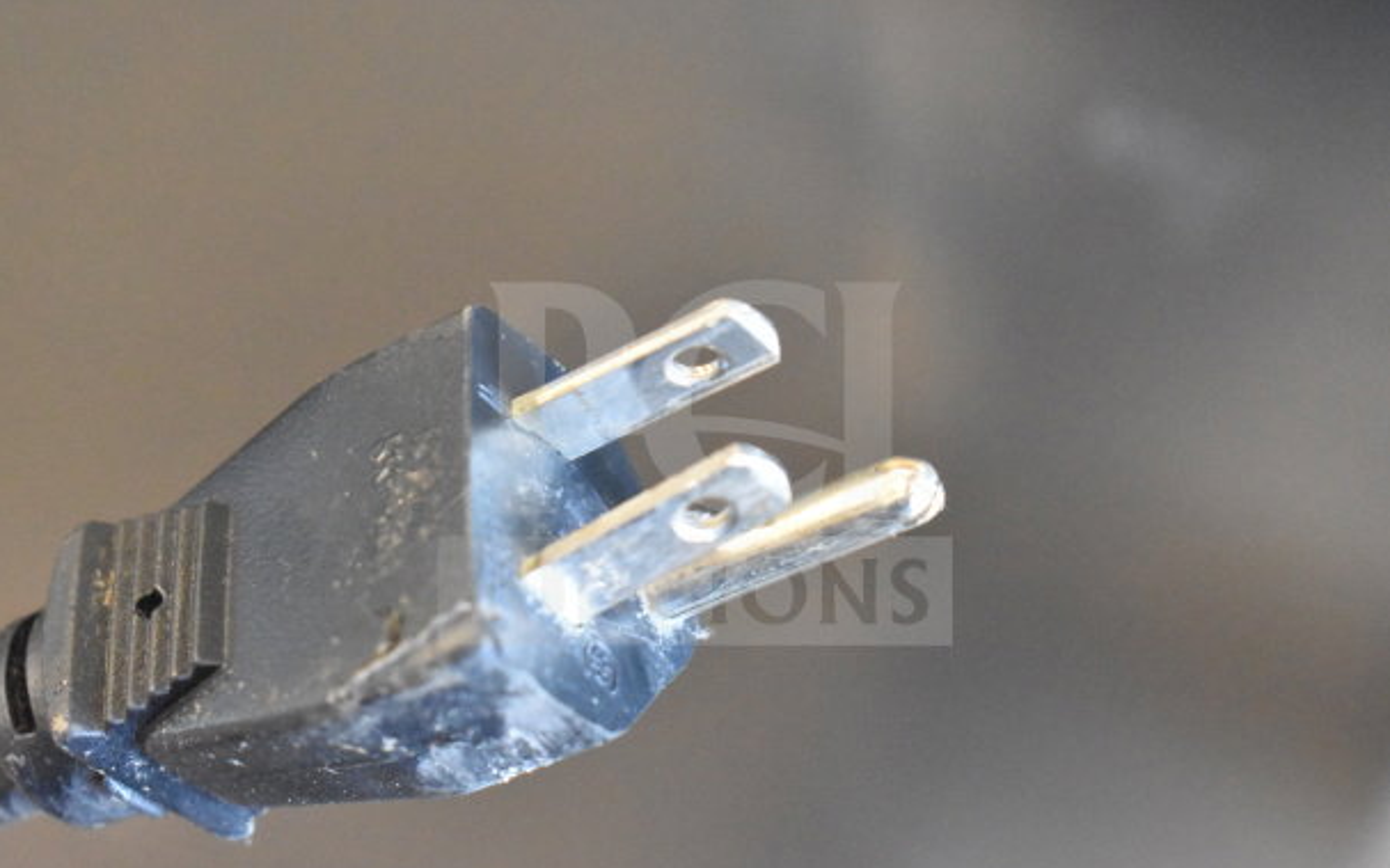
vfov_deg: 15.4
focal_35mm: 85
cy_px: 464
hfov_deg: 24.5
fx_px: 3201
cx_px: 694
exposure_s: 1/100
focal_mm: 55
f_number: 5.6
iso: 11400
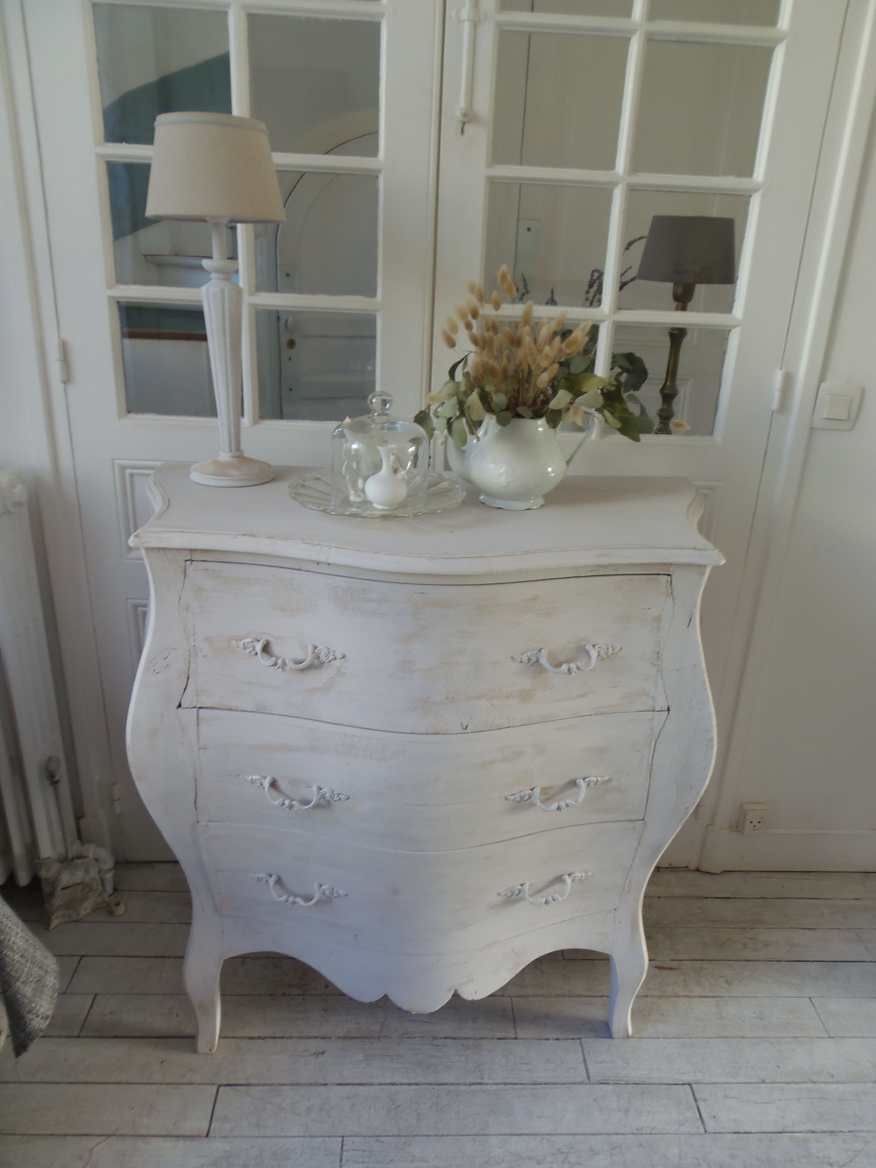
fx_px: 810
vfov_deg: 71.6
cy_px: 584
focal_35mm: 24
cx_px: 438
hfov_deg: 56.8
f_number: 2.9
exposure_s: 1/30
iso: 64
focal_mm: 4.3
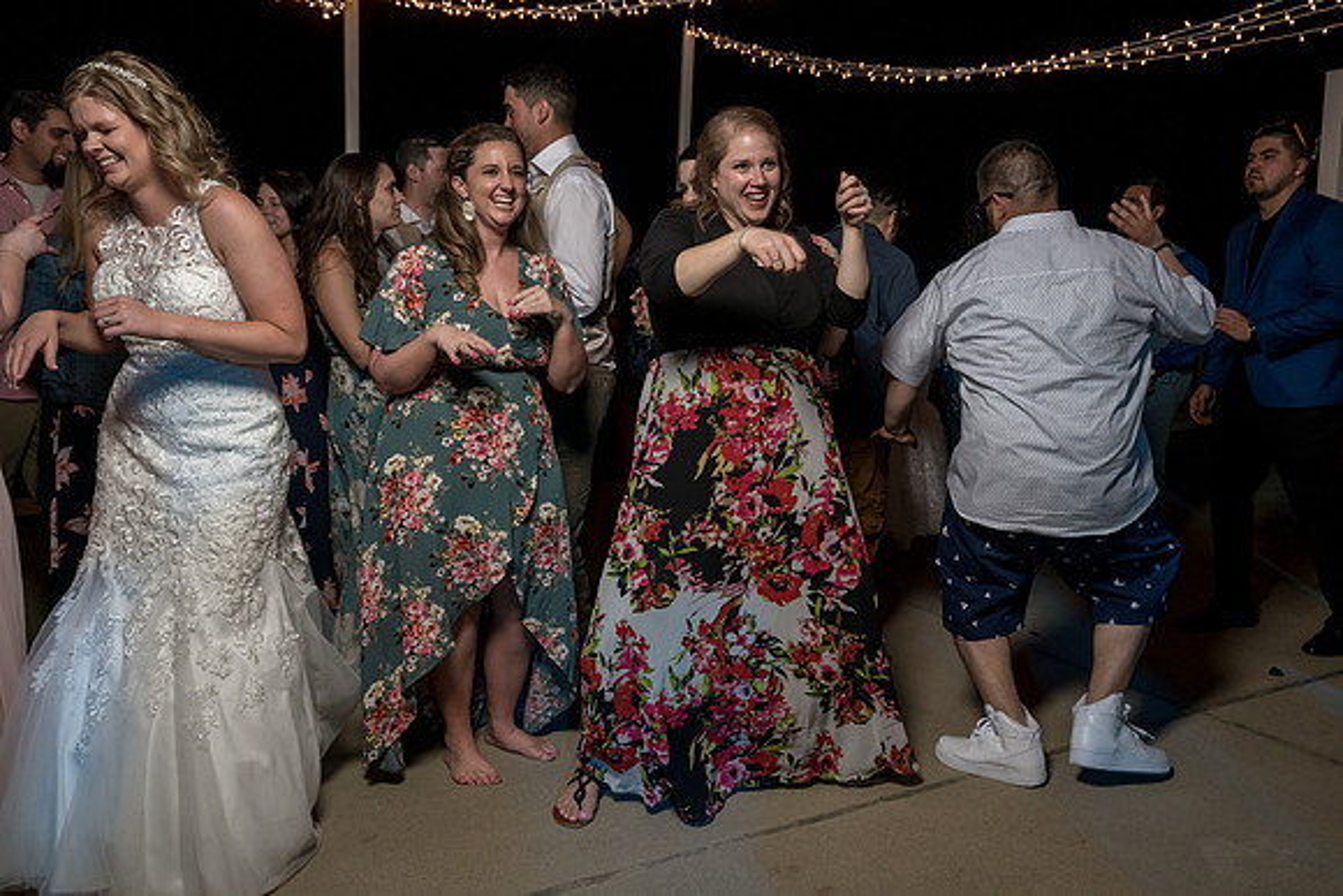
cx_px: 738
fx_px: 1056
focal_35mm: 28
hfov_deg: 64.7
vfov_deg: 45.9
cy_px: 409
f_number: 5.6
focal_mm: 23
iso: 2000
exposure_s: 1/100
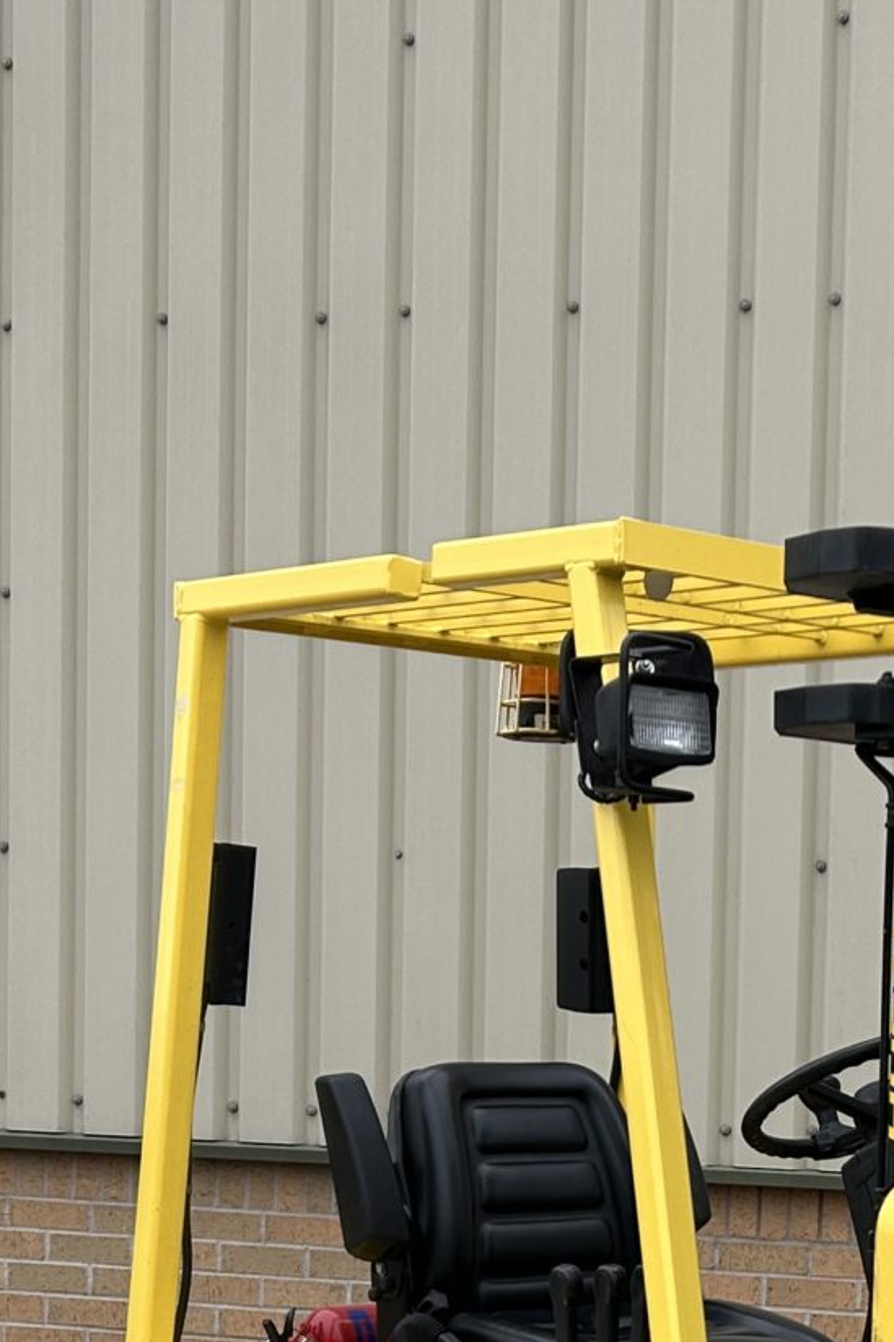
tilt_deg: -2.9
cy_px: 1252
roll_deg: -1.2
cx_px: 1018
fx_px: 3130
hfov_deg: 15.7
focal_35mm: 84
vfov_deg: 23.4
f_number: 1.5
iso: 40
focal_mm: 5.7
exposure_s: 1/121
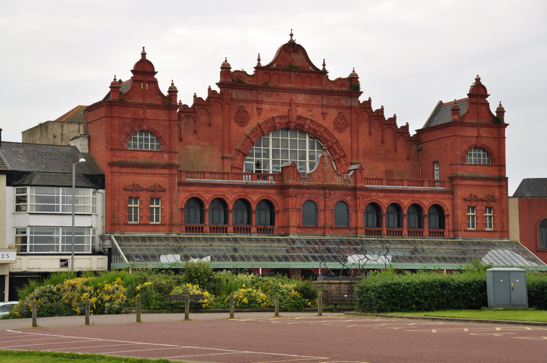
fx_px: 1252
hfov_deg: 24.6
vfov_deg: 16.5
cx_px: 274
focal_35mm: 82
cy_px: 182
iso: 200
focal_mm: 55
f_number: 8
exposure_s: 1/320
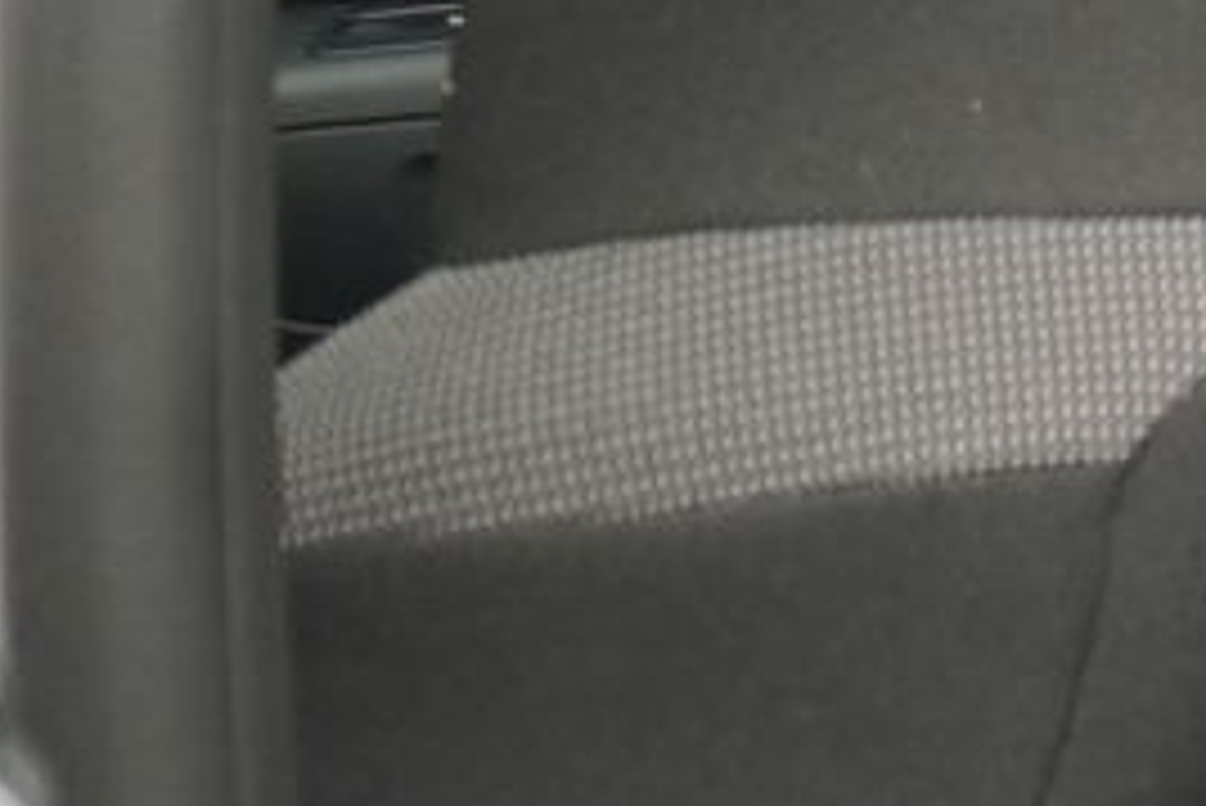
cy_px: 693
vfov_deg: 7.7
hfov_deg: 9.3
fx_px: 5999
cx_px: 3537
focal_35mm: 179
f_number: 3.5
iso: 250
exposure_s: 1/30
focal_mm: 16
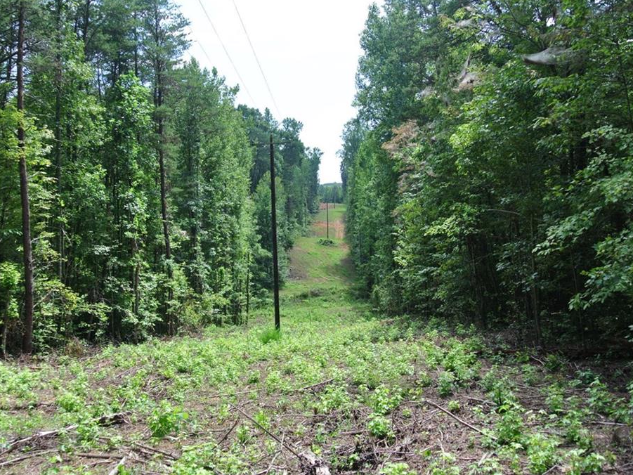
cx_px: 279
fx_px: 640
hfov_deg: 52.5
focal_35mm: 35
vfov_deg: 40.7
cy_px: 236
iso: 100
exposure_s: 1/400
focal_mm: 12.2
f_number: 4.5
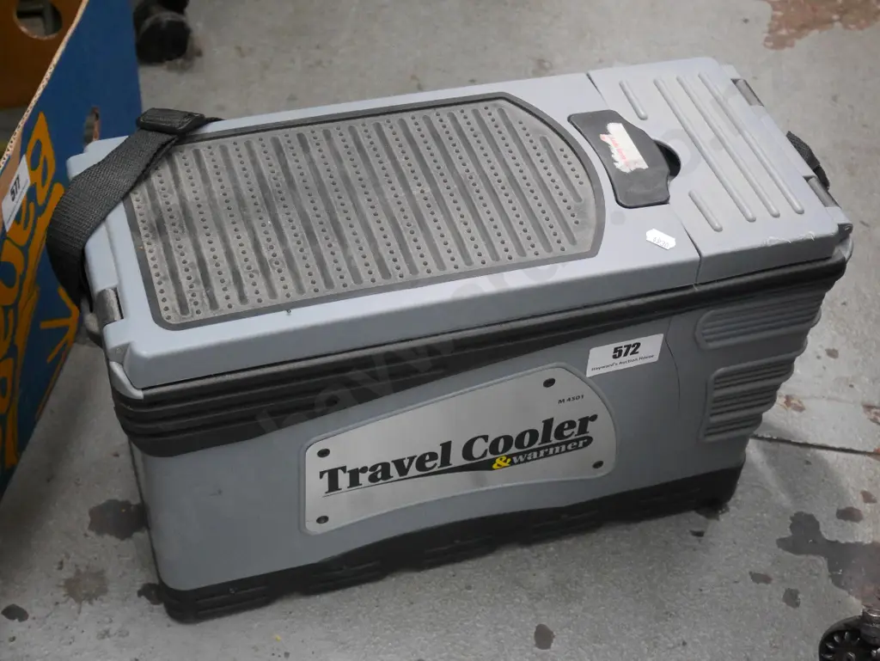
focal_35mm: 56
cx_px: 440
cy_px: 330
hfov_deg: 34.3
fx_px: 1424
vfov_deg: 26.1
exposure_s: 1/40
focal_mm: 28
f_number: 5.4
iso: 3200
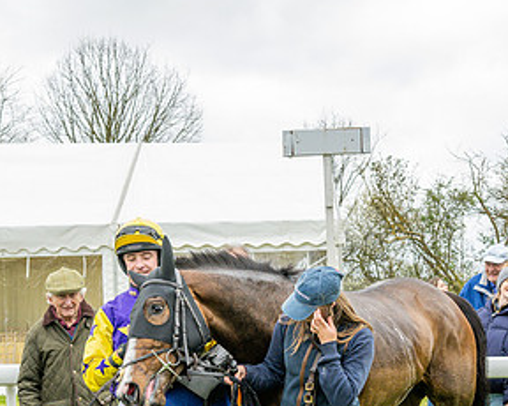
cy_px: 376
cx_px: 285
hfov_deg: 21.7
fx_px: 1322
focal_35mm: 88
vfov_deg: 17.2
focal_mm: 35
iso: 800
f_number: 5
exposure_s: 1/400
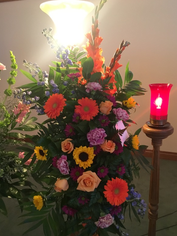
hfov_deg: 44.2
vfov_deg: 56.8
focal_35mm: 32
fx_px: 218
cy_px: 126
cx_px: 87
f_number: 2.2
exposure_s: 1/15
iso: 250
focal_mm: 4.15
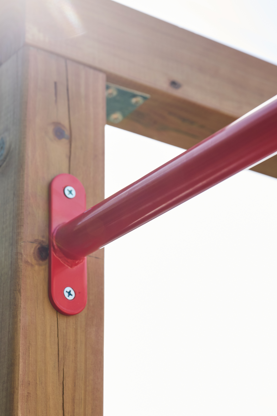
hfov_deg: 14.4
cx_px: 101
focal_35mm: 95
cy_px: 261
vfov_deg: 21.4
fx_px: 1096
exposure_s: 1/500
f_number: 5
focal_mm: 70
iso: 200
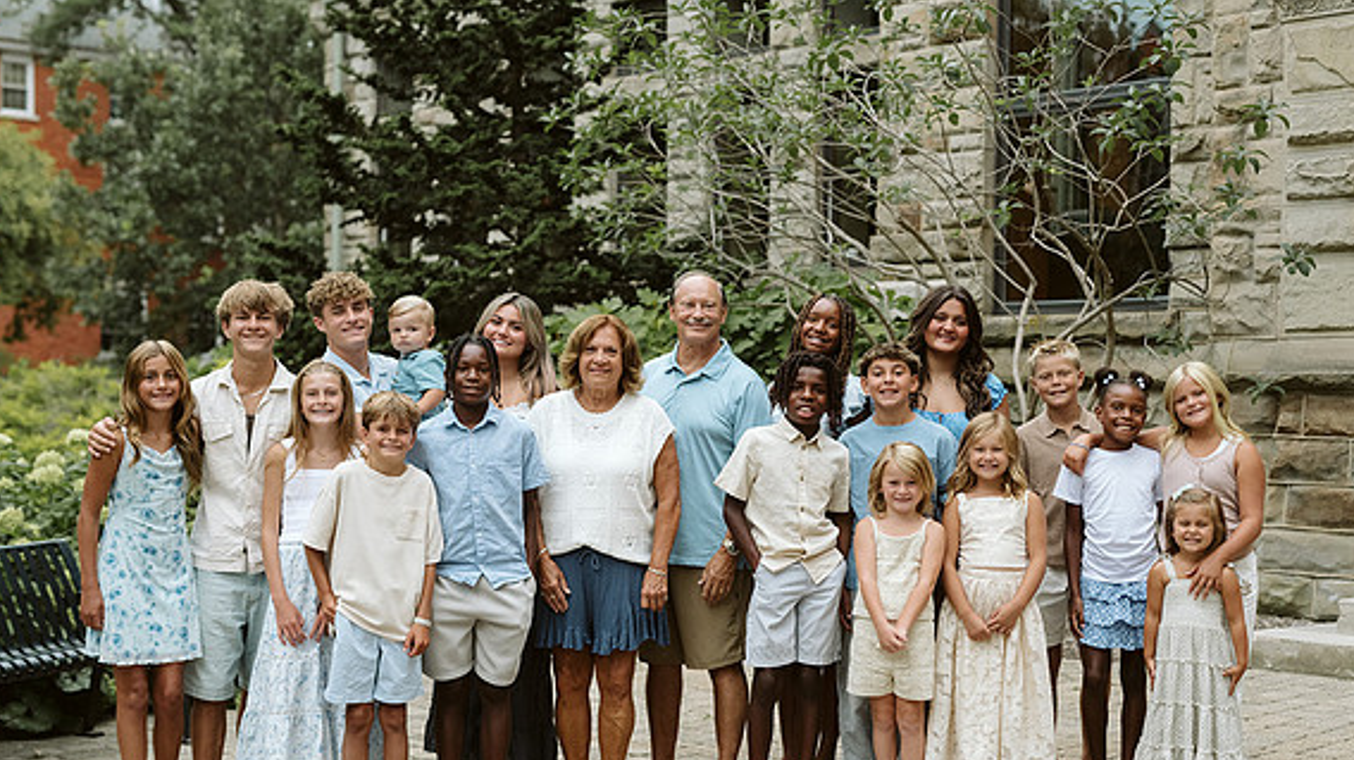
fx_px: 2153
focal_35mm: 60
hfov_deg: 34.9
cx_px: 758
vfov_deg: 20.0
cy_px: 432
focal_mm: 50
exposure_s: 1/400
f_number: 2.8
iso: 1000
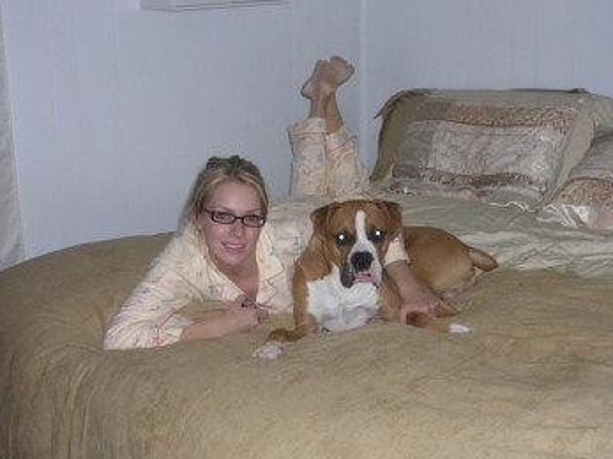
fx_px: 938
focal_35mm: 53
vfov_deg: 27.5
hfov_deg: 36.2
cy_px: 256
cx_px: 318
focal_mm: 6.2
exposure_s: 1/60.1
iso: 60
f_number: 2.9
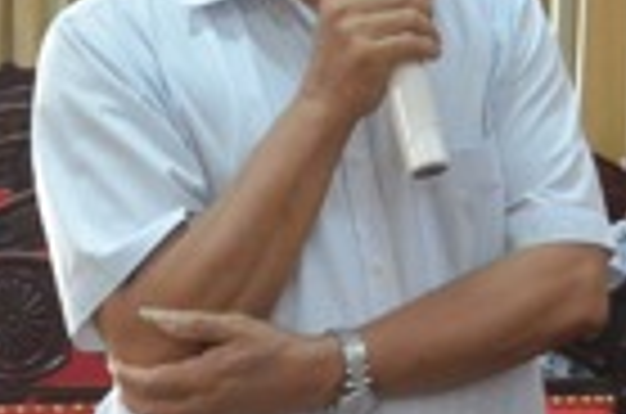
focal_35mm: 190
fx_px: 3296
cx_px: 527
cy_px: 236
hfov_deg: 10.8
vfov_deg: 7.2
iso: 1000
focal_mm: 17.5
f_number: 4.5
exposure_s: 1/30
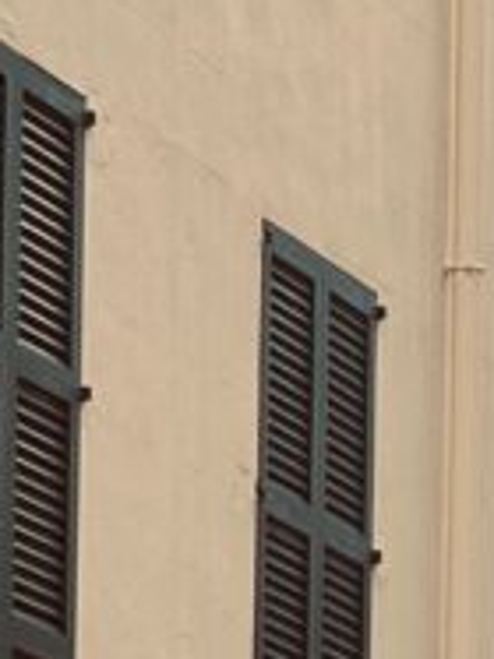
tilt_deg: +6.7
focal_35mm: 421
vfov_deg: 4.7
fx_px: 8020
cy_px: 892
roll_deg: -0.6
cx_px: 1069
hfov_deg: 3.5
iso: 32
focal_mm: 9
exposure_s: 1/99
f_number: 2.8
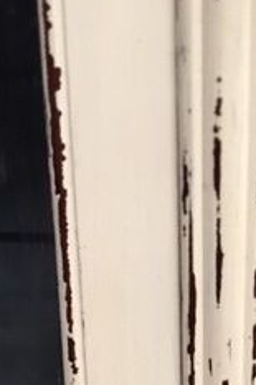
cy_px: 459
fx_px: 887
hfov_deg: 16.2
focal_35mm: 83
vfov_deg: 22.6
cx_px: 239
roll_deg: -3.0
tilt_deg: -25.3
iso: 80
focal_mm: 4.15
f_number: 2.2
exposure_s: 1/10
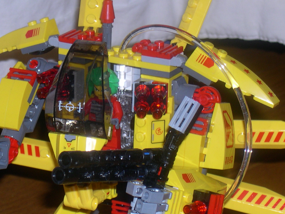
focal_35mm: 208
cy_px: 106
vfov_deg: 7.1
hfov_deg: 9.5
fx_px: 1713
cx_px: 75
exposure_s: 1/60
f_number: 4.9
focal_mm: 24
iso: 100
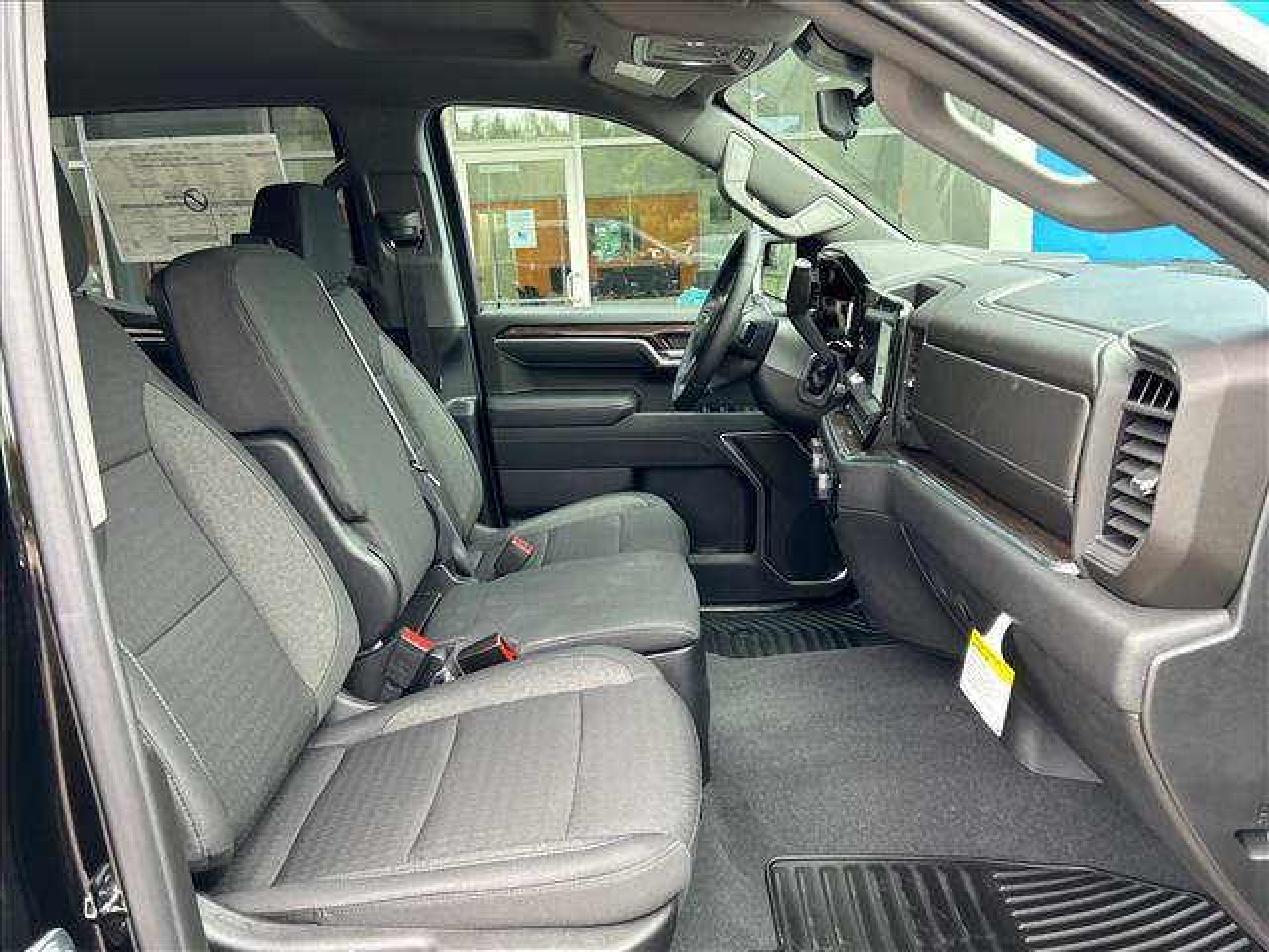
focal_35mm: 26
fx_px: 953
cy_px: 476
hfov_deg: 67.3
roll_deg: +2.6
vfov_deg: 53.1
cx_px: 634
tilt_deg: -13.3
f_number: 1.5
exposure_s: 1/121
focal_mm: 5.7
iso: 125
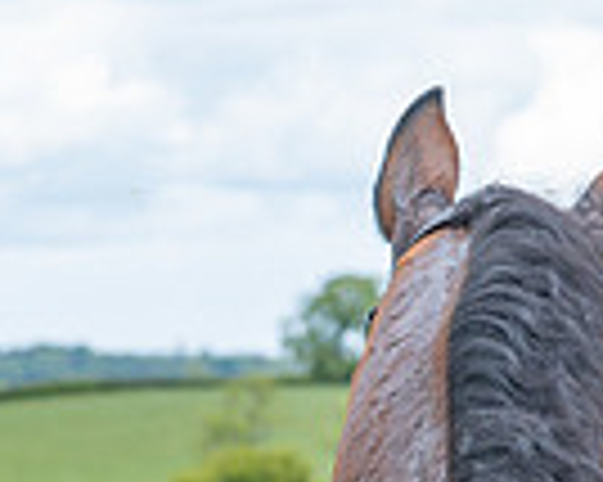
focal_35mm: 313
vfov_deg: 4.9
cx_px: -583
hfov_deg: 6.0
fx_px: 5582
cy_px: 996
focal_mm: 66
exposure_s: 1/320
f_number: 5
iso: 200
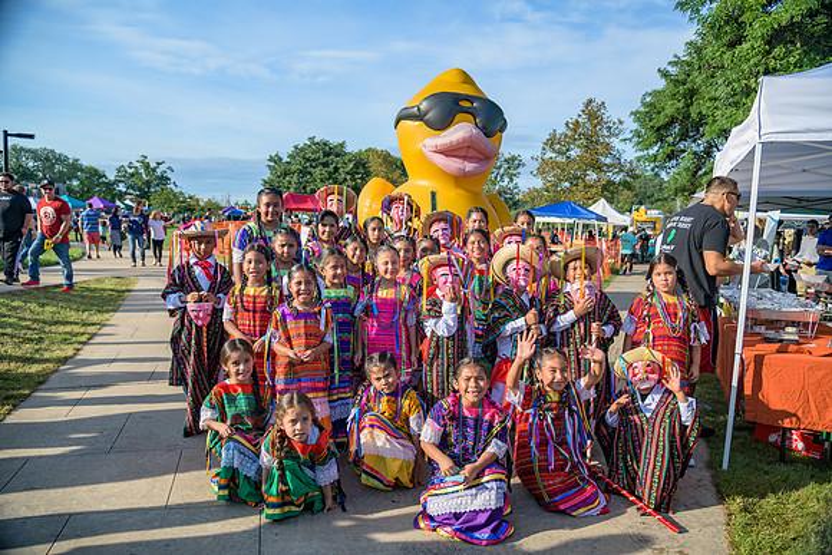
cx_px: 416
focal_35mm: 24
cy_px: 278
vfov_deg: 53.2
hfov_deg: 73.7
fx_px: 555
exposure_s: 1/200
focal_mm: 24
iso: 64
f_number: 4
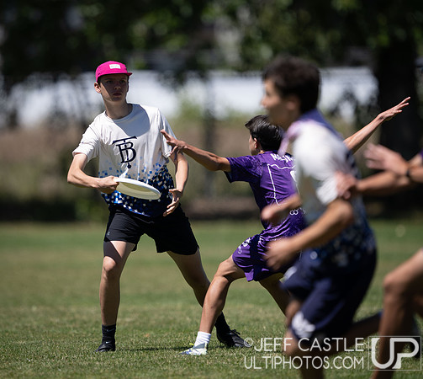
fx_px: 8760
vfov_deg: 2.5
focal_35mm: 668
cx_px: 131
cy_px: 175
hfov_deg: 2.8
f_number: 2.8
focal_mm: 400
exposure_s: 1/2000
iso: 100
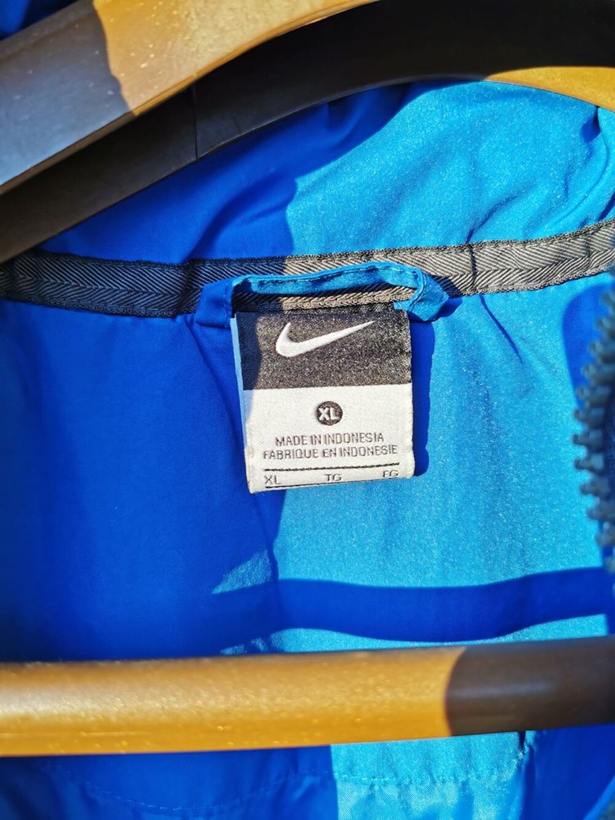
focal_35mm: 27
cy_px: 410
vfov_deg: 65.3
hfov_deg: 51.4
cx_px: 308
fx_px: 639
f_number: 1.6
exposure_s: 1/206
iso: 50
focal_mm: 5.56
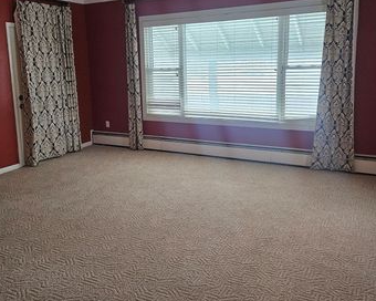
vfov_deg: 44.4
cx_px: 177
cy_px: 124
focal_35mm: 33
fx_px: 367
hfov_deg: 54.2
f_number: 1.8
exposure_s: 1/120
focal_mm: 5.4
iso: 800
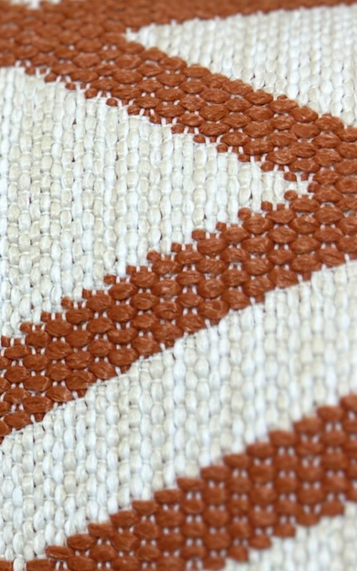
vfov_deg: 14.7
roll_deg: +1.7
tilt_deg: -19.0
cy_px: 403
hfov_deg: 8.9
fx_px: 2211
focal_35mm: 142
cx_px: -221
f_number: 1.78
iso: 80
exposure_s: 1/227
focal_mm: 6.86
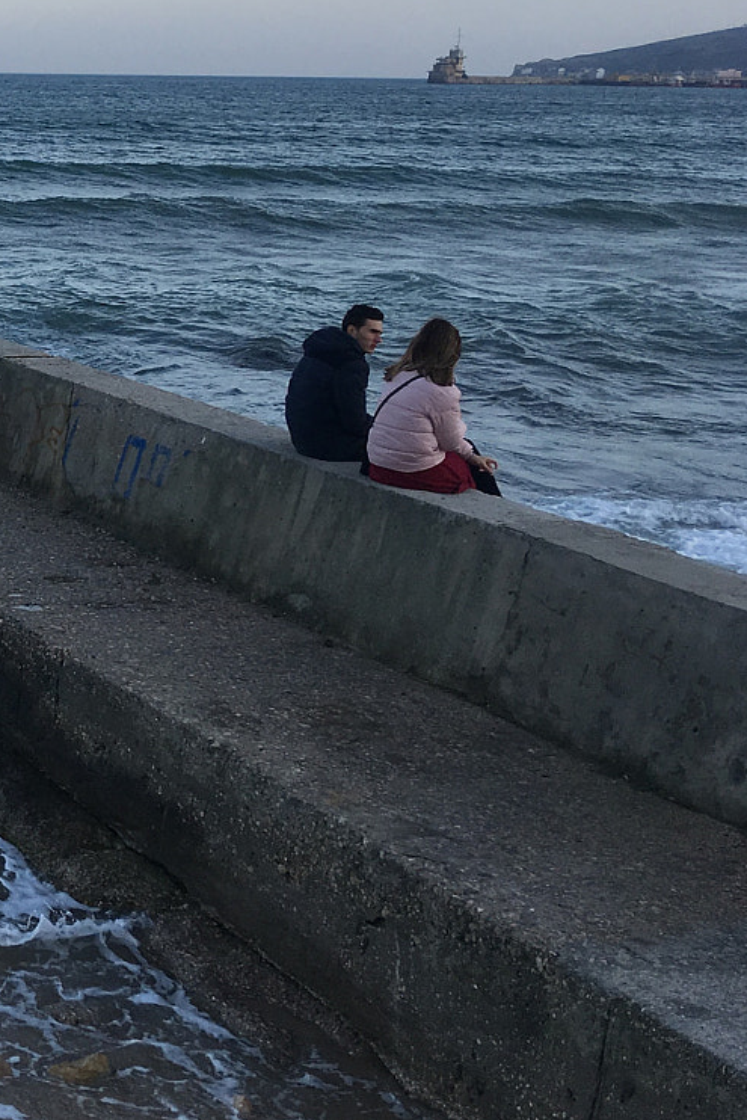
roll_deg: -1.1
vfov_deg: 30.7
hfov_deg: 18.3
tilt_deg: -9.4
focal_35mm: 65
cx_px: -407
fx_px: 2022
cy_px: 356
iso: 25
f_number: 2.2
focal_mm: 4.15
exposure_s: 1/541
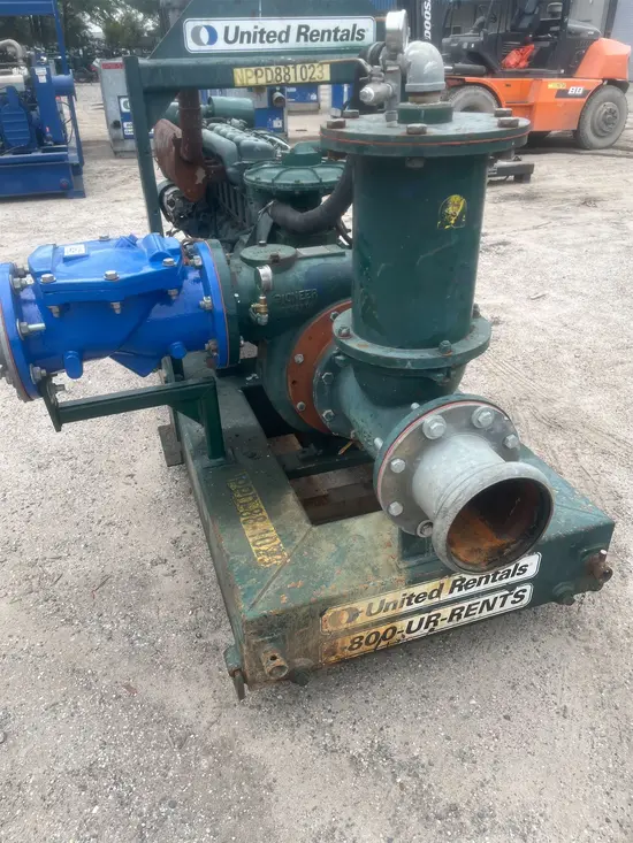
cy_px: 422
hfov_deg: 53.1
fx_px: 634
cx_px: 316
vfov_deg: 67.3
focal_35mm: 26
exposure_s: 1/639
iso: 50
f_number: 1.6
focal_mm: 5.1
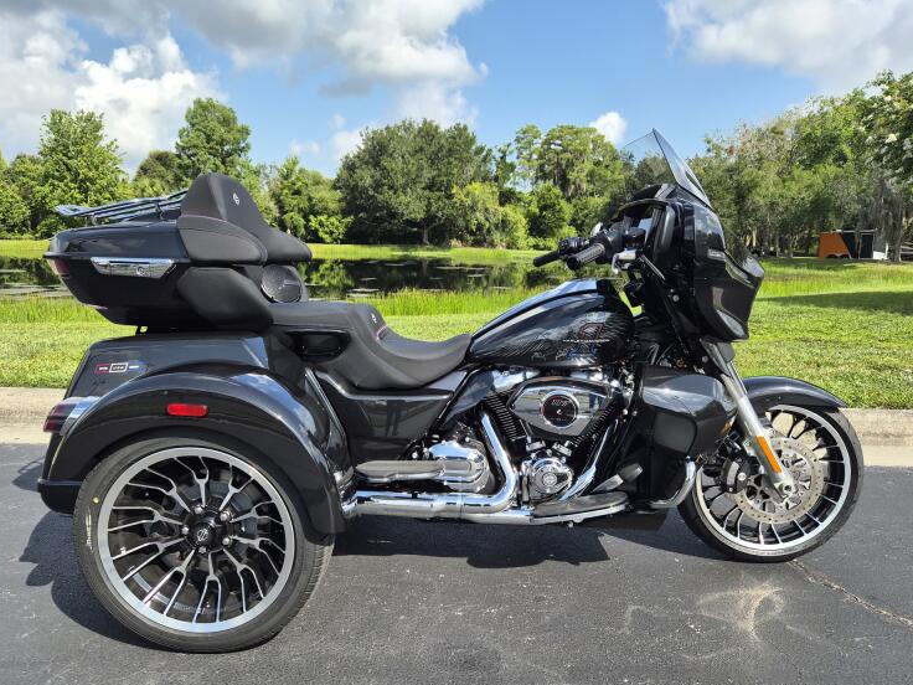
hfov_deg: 69.4
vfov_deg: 54.8
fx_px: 659
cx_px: 447
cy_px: 371
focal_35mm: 25
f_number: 1.8
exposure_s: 1/3224
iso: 80
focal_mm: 5.4
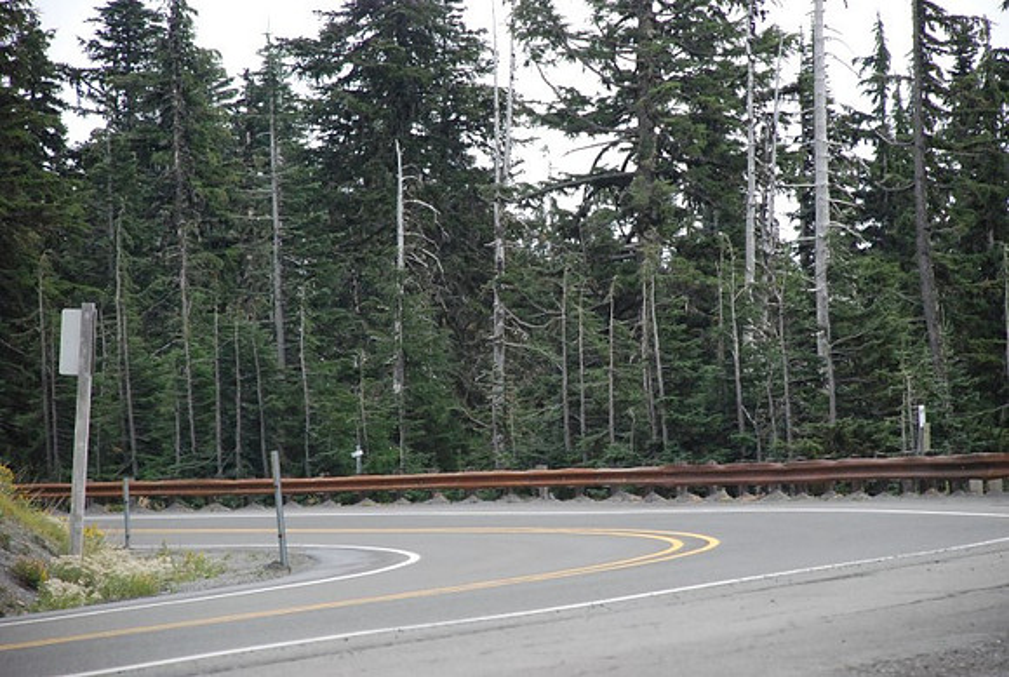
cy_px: 338
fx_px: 5686
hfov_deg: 10.1
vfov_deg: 6.8
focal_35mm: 202
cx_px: 504
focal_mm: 135
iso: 1600
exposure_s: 1/2000
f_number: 5.6
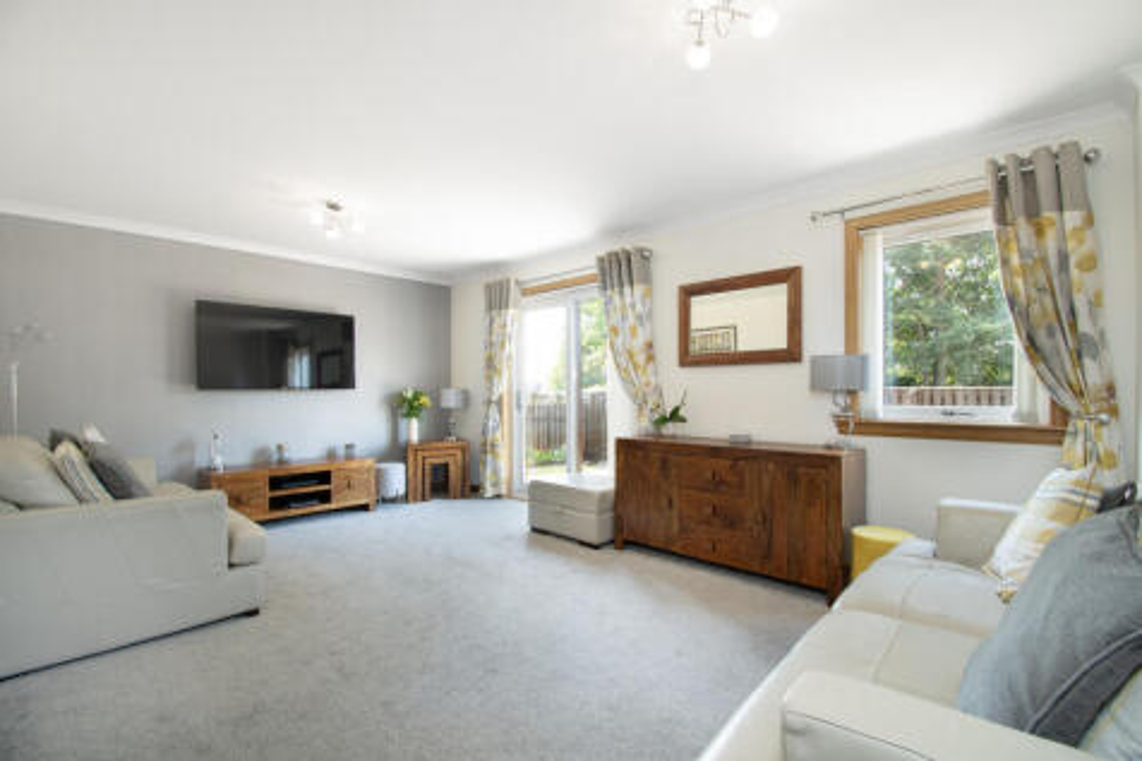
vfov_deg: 77.3
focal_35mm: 15
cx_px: 571
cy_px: 380
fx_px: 476
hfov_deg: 100.4
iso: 320
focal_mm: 10
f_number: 8
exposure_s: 1/2.5
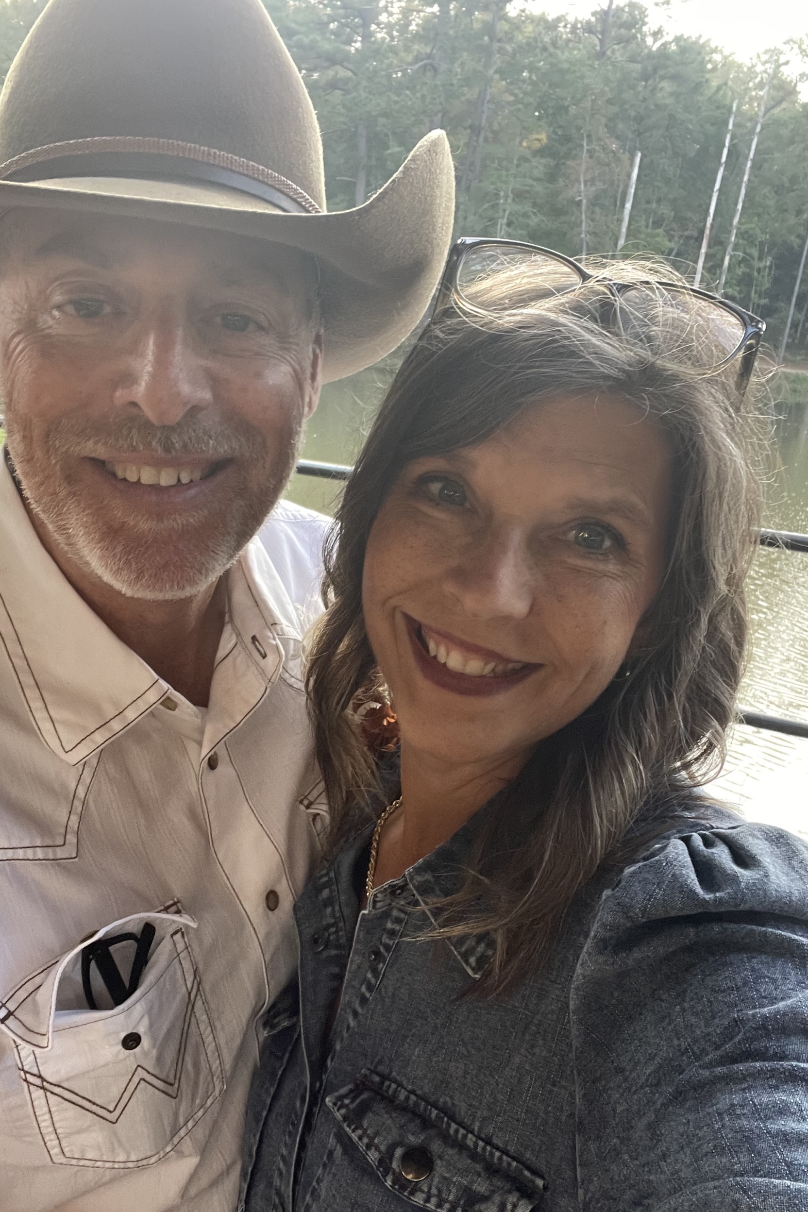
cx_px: 344
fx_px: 1077
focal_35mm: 32
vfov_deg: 58.7
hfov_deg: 41.0
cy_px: 615
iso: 160
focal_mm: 2.71
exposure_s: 1/60
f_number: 2.2
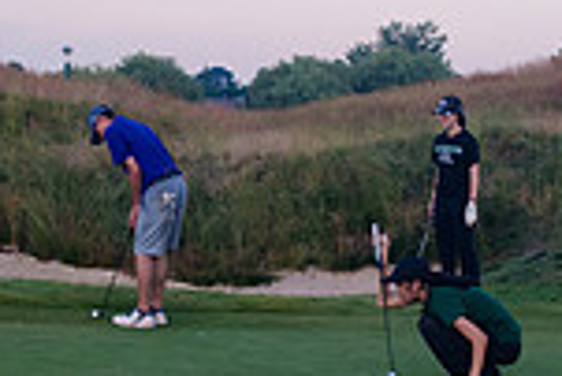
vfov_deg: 10.3
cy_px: 222
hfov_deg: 15.2
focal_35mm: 134
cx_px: 171
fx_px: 2094
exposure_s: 1/1600
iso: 640
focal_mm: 35
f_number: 3.5
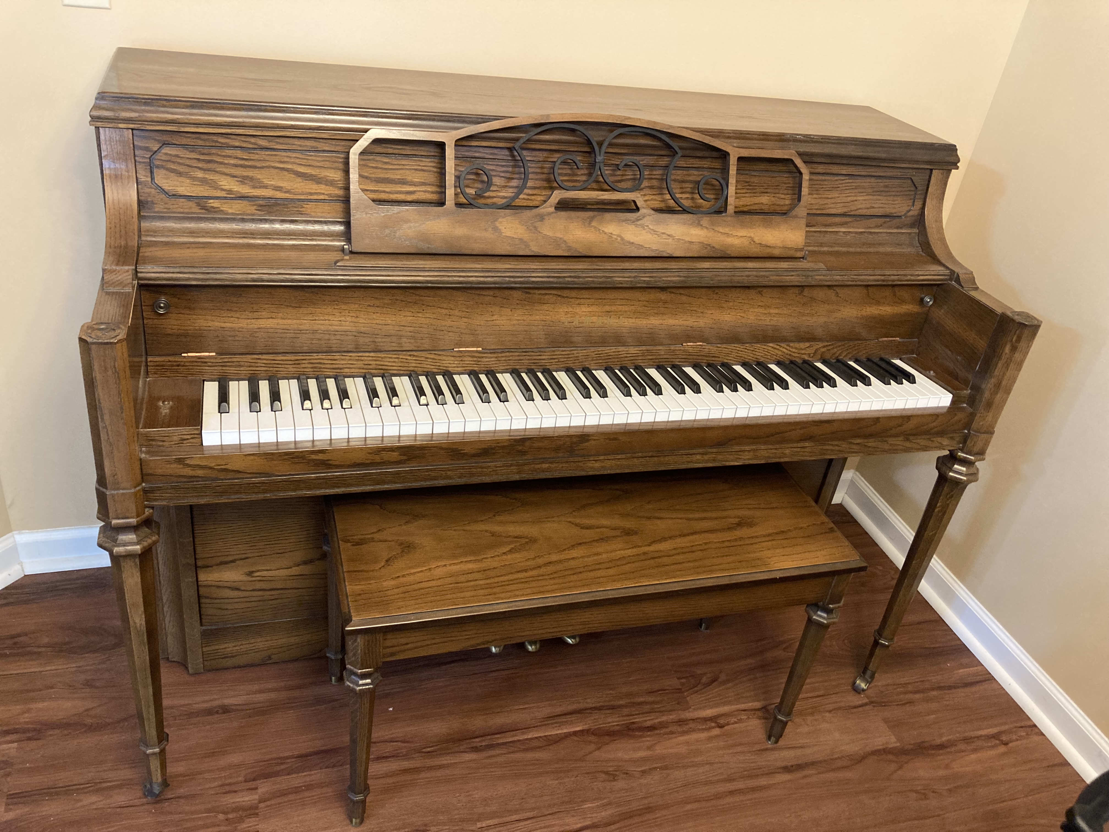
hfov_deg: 63.4
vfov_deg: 49.7
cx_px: 554
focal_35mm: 28
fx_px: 897
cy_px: 416
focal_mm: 3.99
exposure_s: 1/30
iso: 320
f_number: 1.8
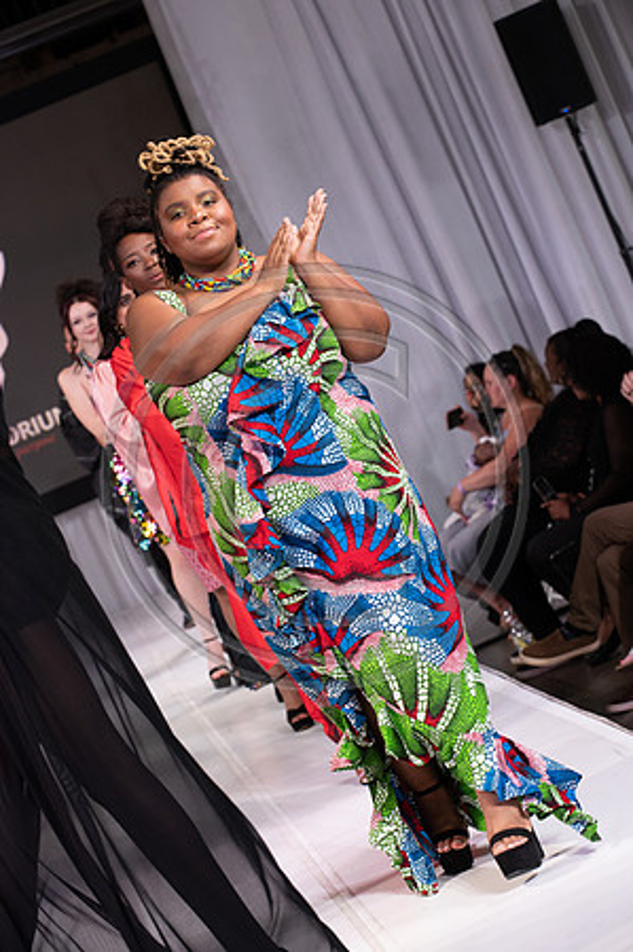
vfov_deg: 22.2
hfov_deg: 14.8
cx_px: 316
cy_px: 476
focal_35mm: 92
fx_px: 2432
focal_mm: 92
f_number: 5.6
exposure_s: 1/400
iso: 2000
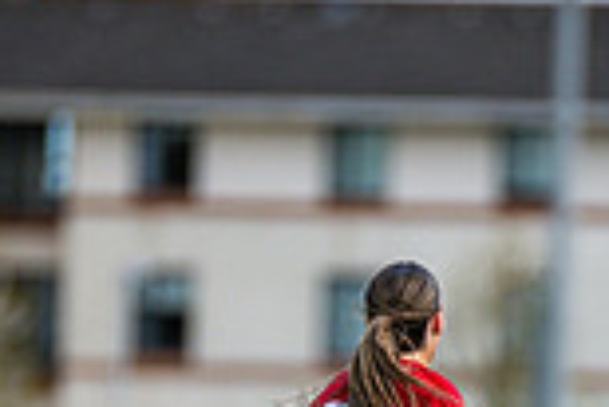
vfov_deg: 1.2
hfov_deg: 1.8
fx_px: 19167
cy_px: 583
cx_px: 431
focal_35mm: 1132
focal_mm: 300
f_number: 2.8
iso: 400
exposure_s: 1/6400
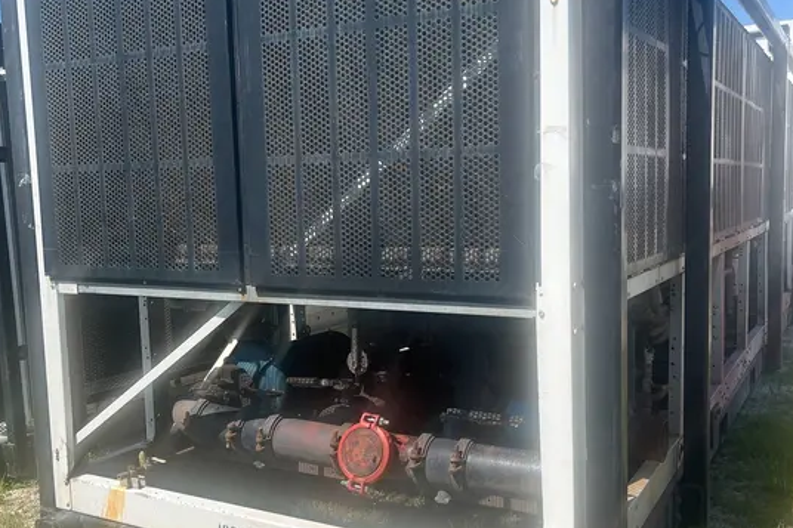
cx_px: 399
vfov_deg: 35.9
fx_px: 815
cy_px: 274
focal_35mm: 37
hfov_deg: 51.9
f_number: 1.6
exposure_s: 1/3049
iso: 50
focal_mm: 5.1
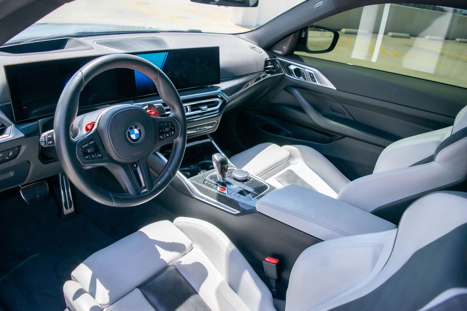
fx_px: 350
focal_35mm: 27
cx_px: 234
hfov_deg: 67.4
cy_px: 156
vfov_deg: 47.9
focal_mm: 18
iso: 400
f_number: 4.5
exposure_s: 1/1000
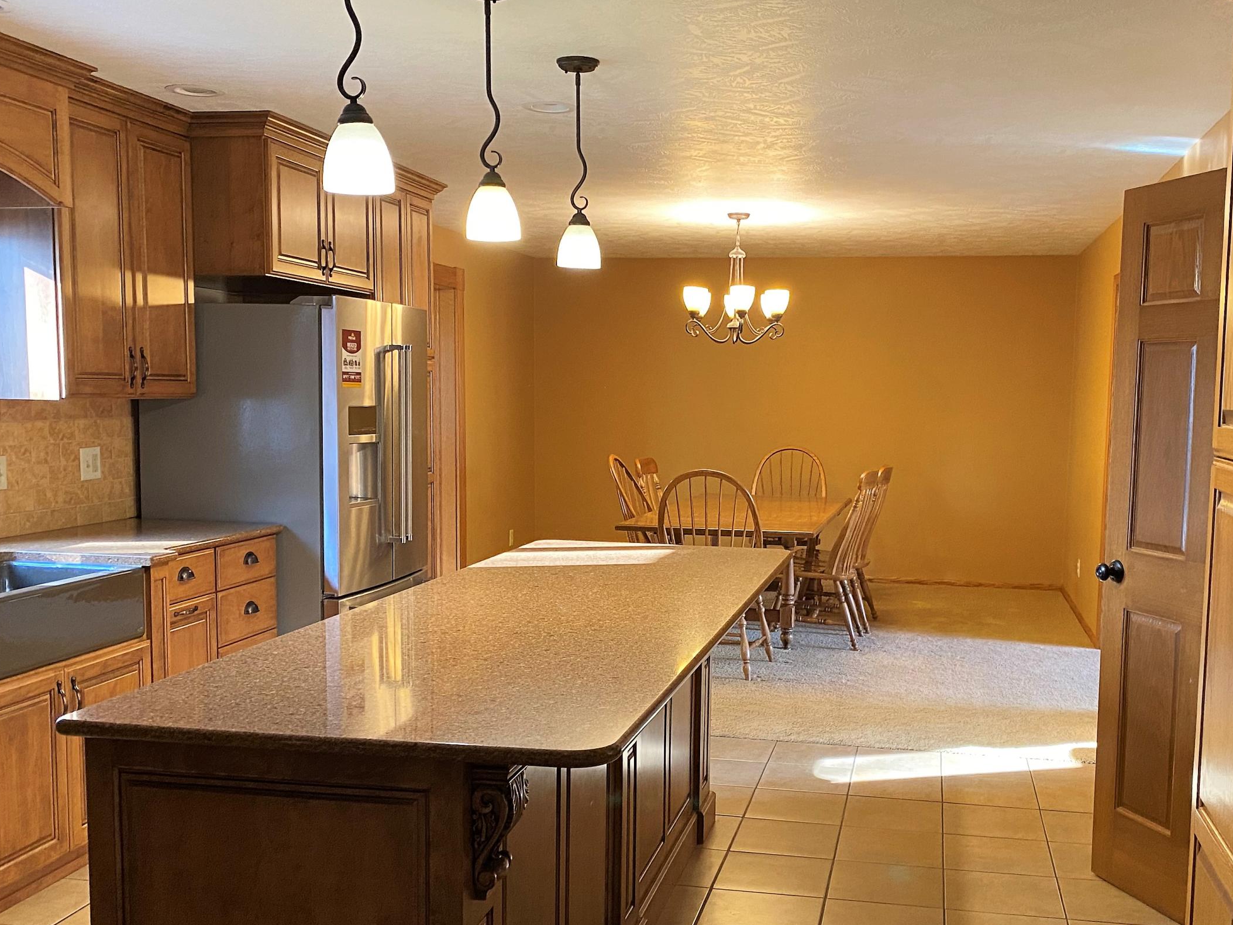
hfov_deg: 50.1
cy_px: 551
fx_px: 1318
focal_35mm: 37
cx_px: 681
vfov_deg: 38.5
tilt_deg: -6.1
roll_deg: -1.7
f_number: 1.8
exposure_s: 1/60
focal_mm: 4.25
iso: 320
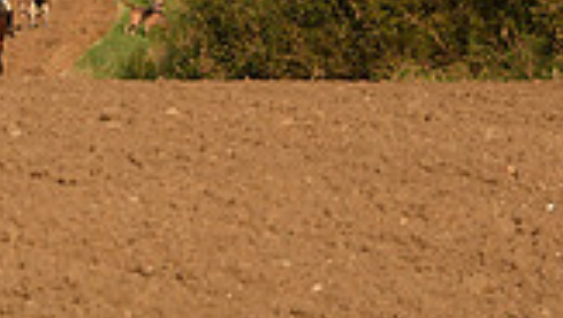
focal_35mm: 485
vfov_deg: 2.5
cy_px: -190
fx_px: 7246
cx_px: -411
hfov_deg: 4.4
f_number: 8
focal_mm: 130
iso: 1000
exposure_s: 1/1000
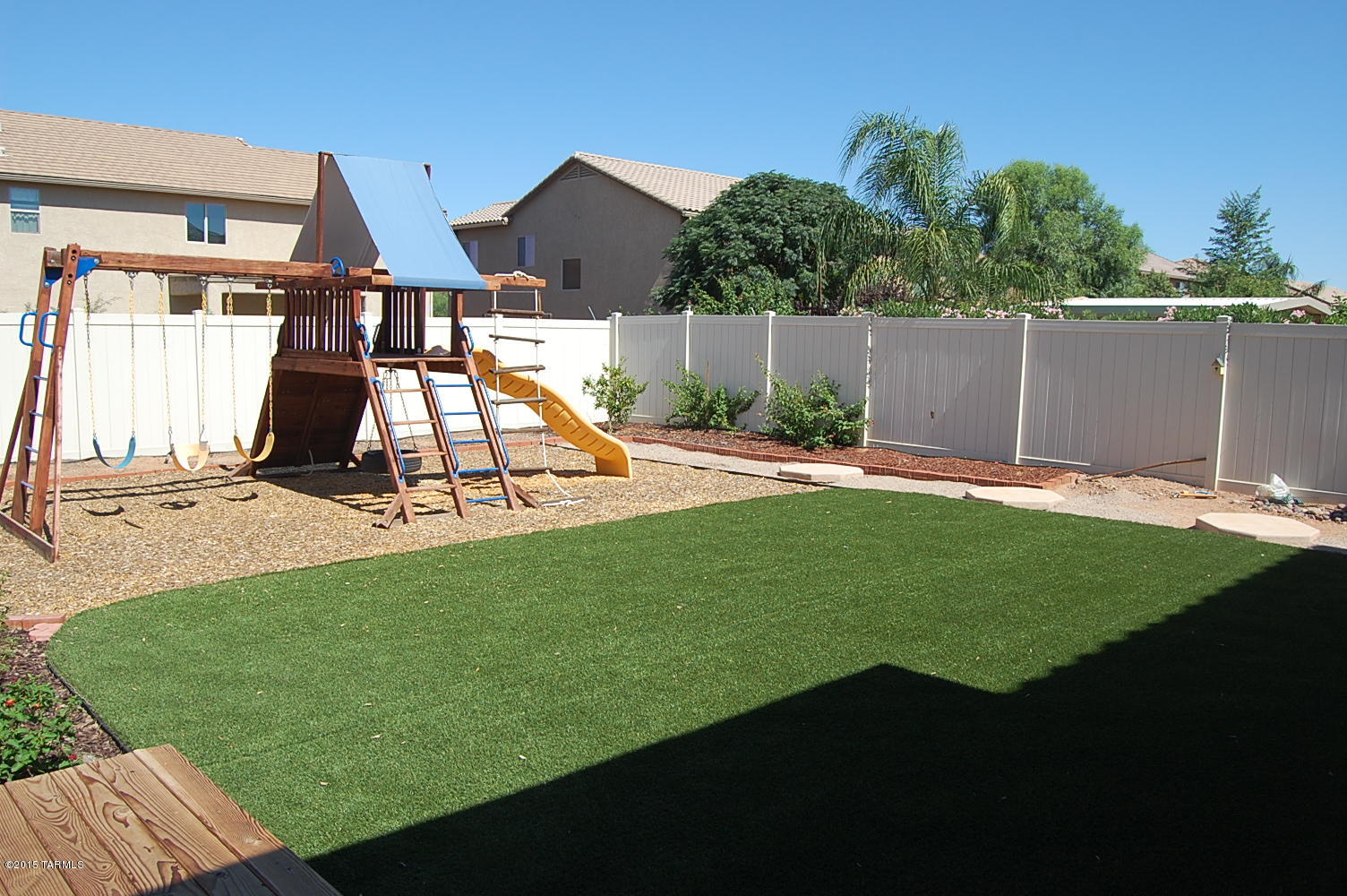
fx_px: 1009
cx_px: 674
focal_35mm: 27
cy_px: 448
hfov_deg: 67.4
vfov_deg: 47.8
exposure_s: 1/320
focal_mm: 18
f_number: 9
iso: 200
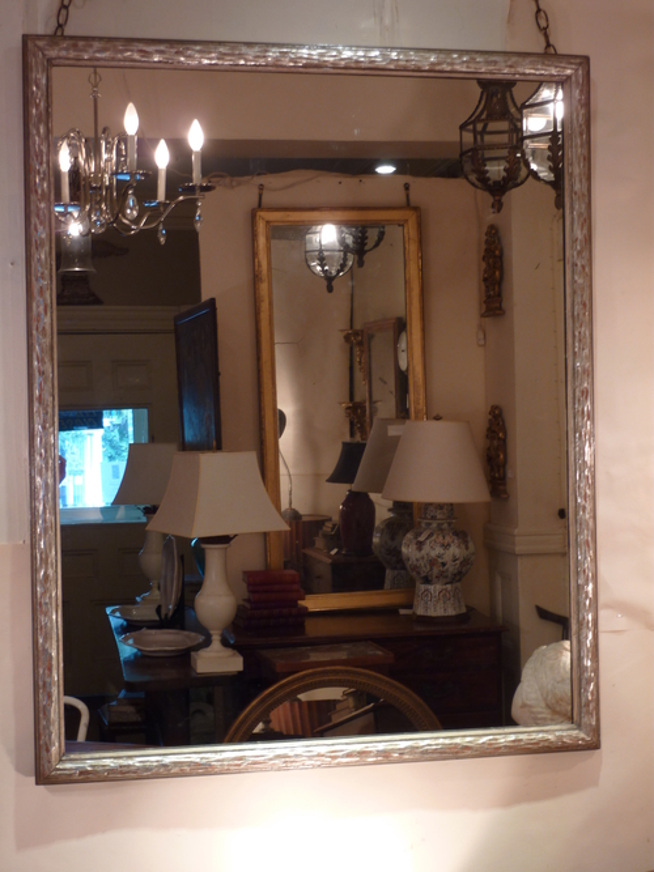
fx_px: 1386
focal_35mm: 55
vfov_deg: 34.9
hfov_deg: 26.6
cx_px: 327
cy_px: 436
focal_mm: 9.1
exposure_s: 1/8
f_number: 3.9
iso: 80
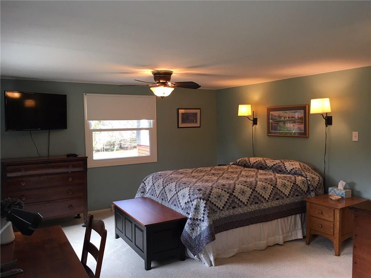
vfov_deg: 48.2
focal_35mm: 29
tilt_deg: -1.7
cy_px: 139
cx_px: 186
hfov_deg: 61.7
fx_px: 311
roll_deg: +1.2
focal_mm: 4.15
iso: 32
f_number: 2.2
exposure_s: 1/30
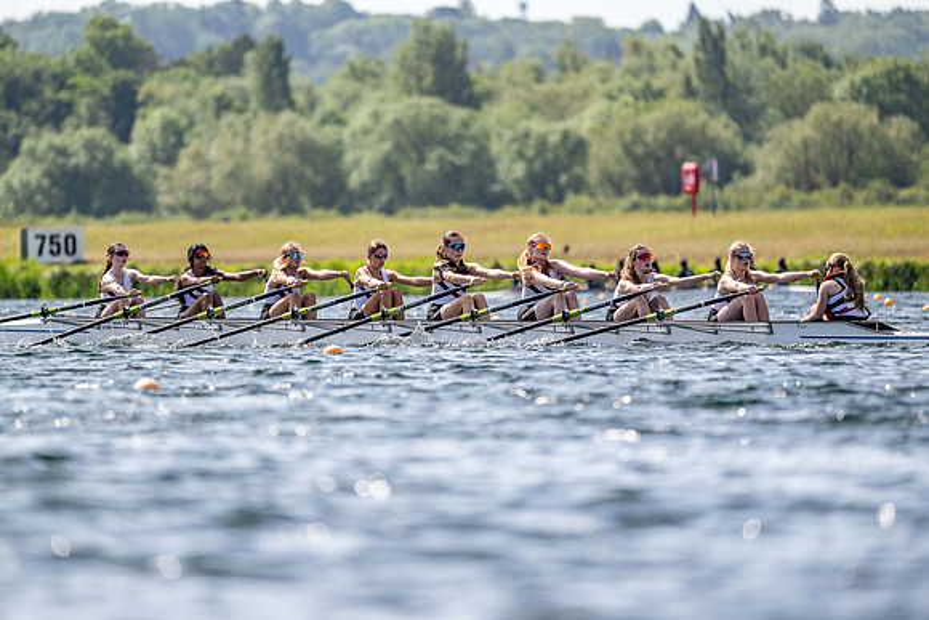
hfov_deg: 5.2
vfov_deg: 3.4
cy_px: 310
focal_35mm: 400
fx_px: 10324
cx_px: 464
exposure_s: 1/2500
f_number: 4.5
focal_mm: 400
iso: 220
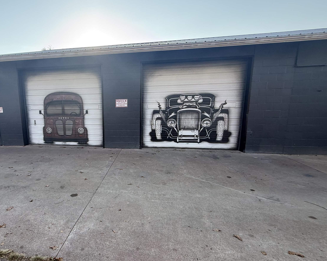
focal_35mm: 19
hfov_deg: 80.9
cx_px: 113
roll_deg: +0.9
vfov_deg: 70.8
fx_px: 184
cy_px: 137
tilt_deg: -7.5
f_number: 2.2
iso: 50
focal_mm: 2.22
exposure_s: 1/221
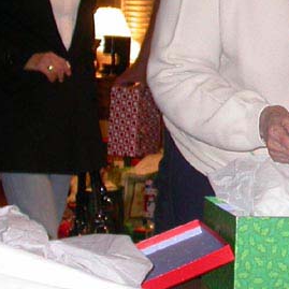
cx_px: 357
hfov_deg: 13.2
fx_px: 1209
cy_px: 83
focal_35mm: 128
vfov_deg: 13.6
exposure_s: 1/60
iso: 200
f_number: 2.6
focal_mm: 7.85
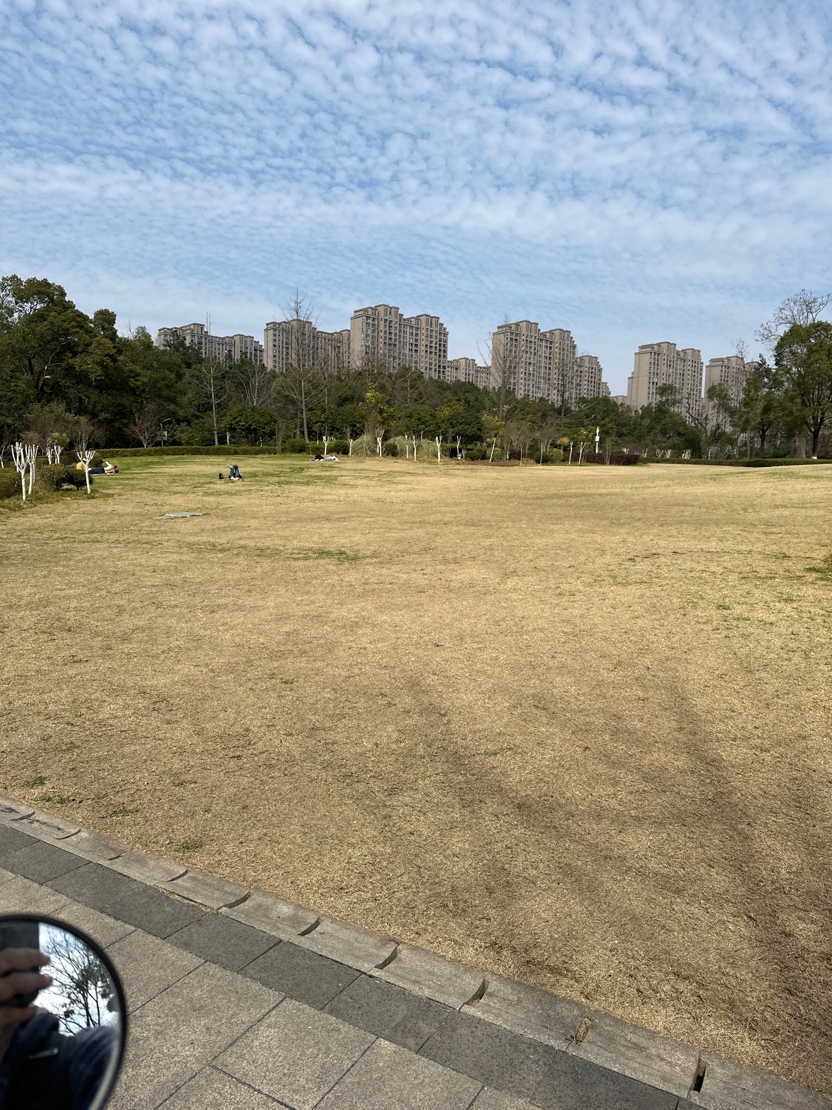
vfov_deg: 71.6
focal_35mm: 24
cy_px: 555
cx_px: 416
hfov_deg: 56.8
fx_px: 769
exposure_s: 1/6623
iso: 80
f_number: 1.78
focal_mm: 6.86
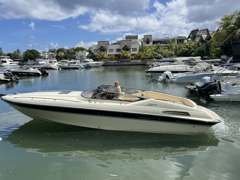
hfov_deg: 65.3
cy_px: 100
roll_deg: +1.1
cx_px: 112
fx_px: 187
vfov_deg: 51.2
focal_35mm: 27
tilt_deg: -12.1
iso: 80
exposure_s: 1/5814
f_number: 1.78
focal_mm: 6.76
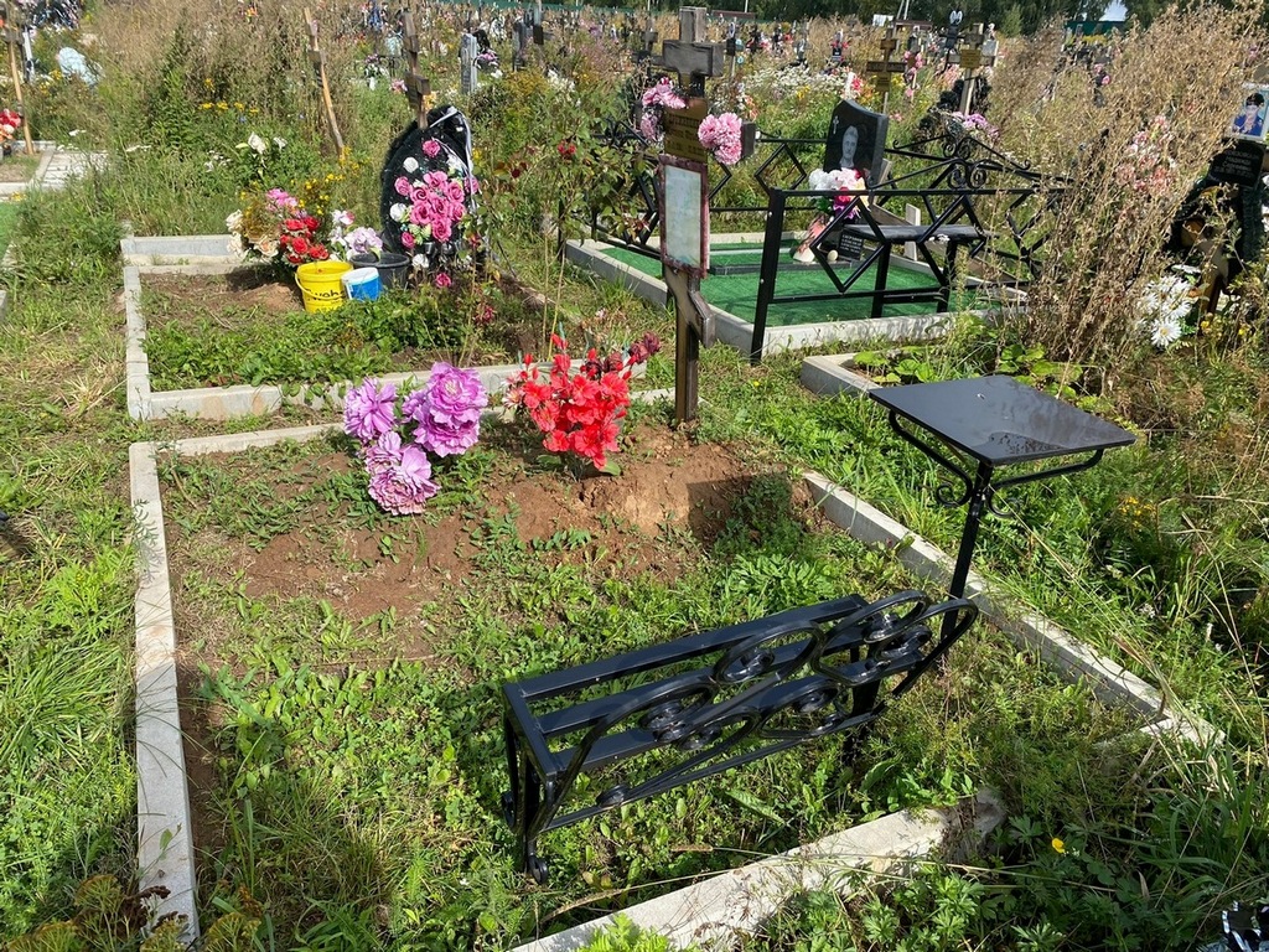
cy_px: 476
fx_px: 953
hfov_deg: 67.3
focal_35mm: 26
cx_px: 634
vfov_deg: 53.1
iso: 32
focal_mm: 4.25
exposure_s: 1/1629
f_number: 1.8
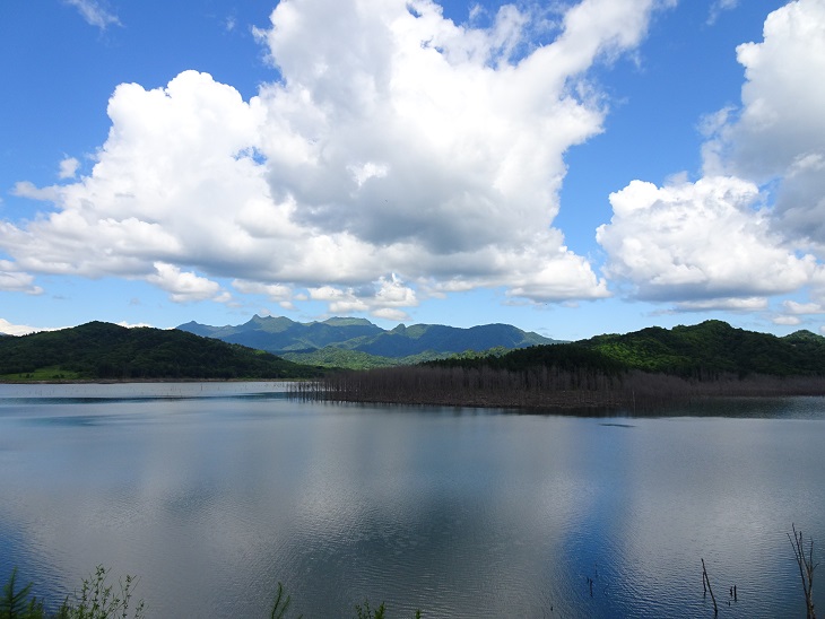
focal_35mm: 24
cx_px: 412
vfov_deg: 56.8
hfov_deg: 71.6
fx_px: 572
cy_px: 310
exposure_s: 1/1000
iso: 80
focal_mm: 4.1
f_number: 3.5
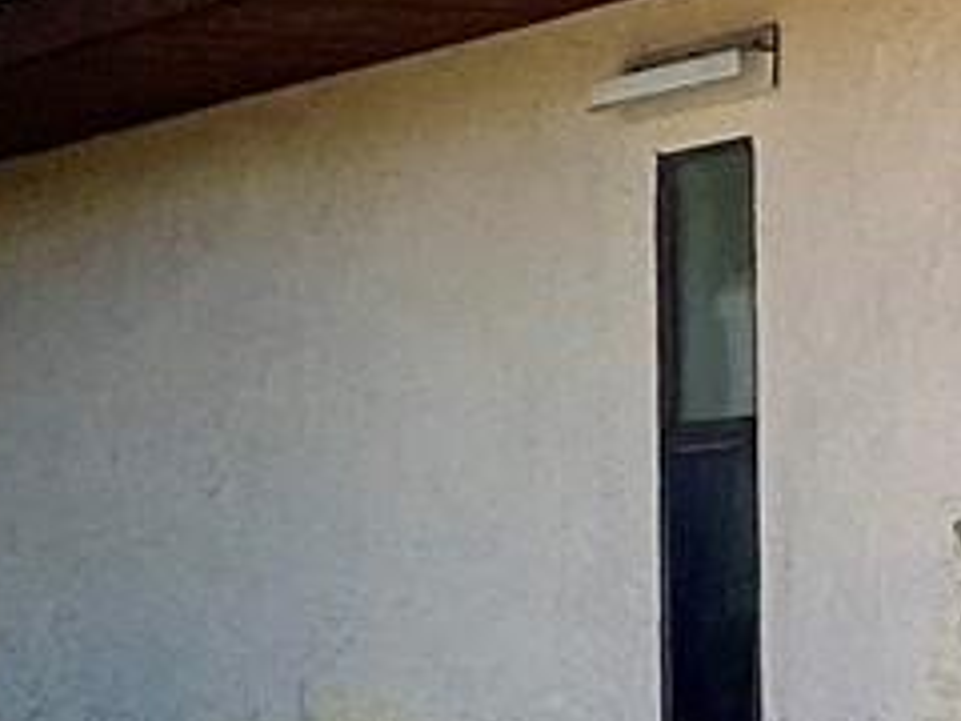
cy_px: 461
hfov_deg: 9.1
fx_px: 5747
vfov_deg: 7.2
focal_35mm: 207
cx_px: 1746
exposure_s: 1/529
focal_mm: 3.3
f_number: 2.4
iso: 25
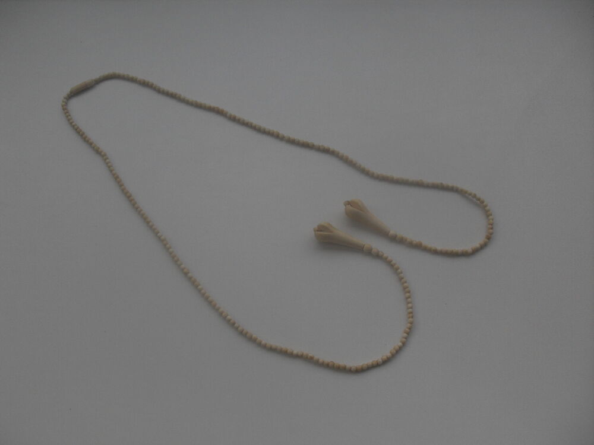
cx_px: 297
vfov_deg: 38.7
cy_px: 222
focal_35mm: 37
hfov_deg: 50.1
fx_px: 635
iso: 80
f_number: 2.8
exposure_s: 1/125
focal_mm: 6.3
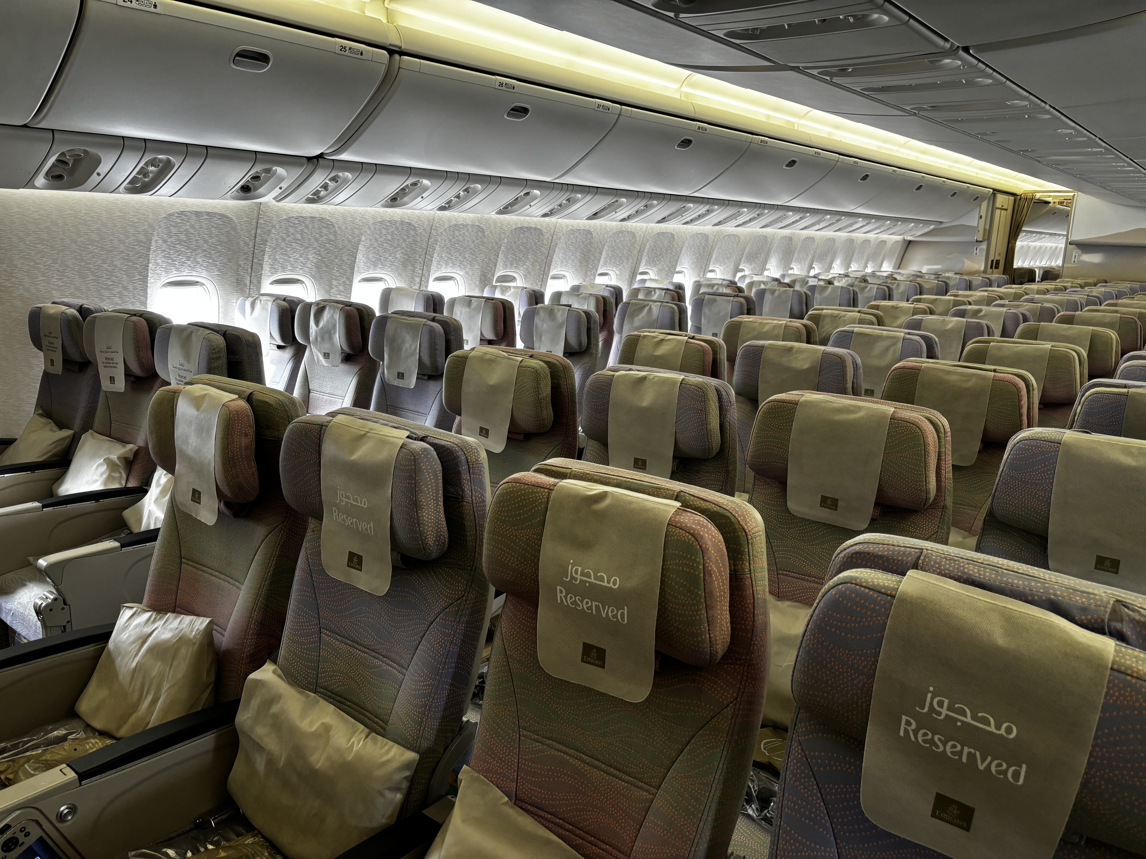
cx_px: 573
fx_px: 861
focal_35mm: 26
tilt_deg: -12.1
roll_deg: -2.1
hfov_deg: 67.3
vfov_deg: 53.1
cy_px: 430
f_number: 1.6
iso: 125
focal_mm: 5.96
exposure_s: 1/76
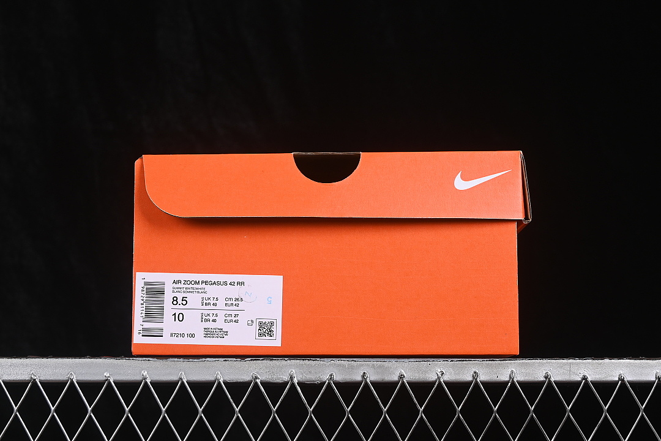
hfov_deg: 27.0
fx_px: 1377
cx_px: 330
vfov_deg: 18.2
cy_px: 220
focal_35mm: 75
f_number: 8
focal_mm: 50
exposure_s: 1/80
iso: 160
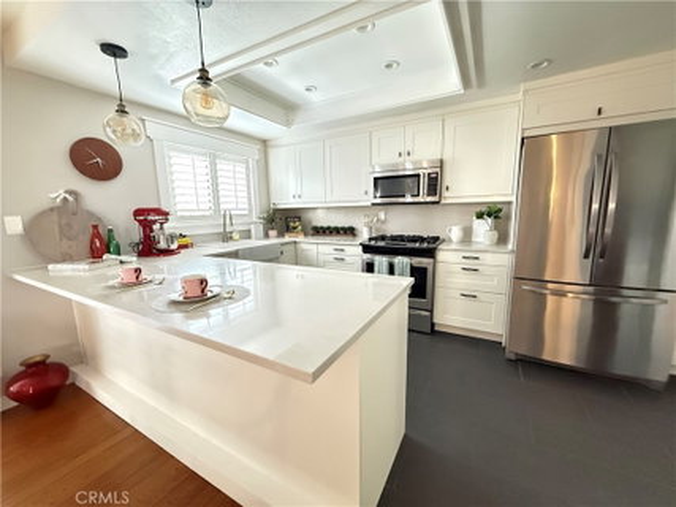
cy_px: 254
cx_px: 338
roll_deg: +0.5
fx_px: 273
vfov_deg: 85.6
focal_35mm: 14
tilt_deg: -8.9
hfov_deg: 102.1
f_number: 2.2
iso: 1250
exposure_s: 1/40
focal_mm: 2.22
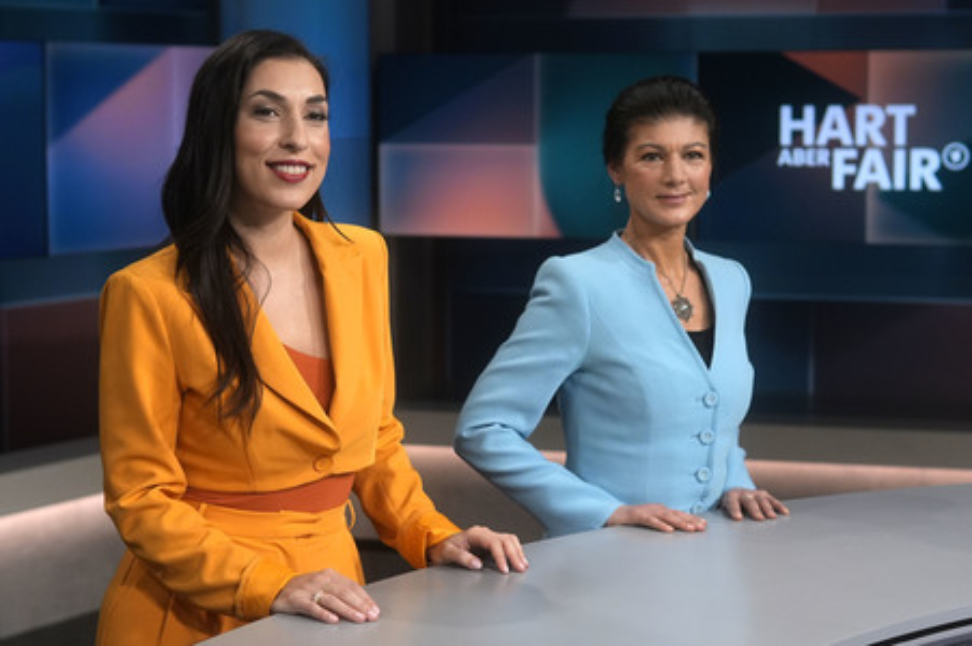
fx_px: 1214
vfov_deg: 29.8
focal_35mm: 45
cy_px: 323
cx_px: 486
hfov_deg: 43.6
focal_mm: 30
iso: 640
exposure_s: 1/640
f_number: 2.2
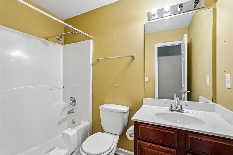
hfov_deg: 96.8
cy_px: 78
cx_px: 116
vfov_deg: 73.7
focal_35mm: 16
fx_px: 103
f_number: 8
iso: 800
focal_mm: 16
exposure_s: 1/13
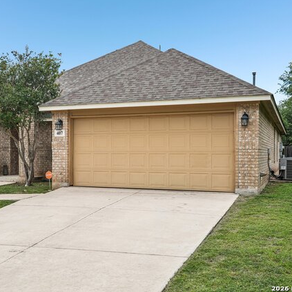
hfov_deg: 37.3
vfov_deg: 37.6
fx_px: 429
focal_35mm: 45
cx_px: 106
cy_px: 145
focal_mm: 35
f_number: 8
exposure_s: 1/500
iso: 200
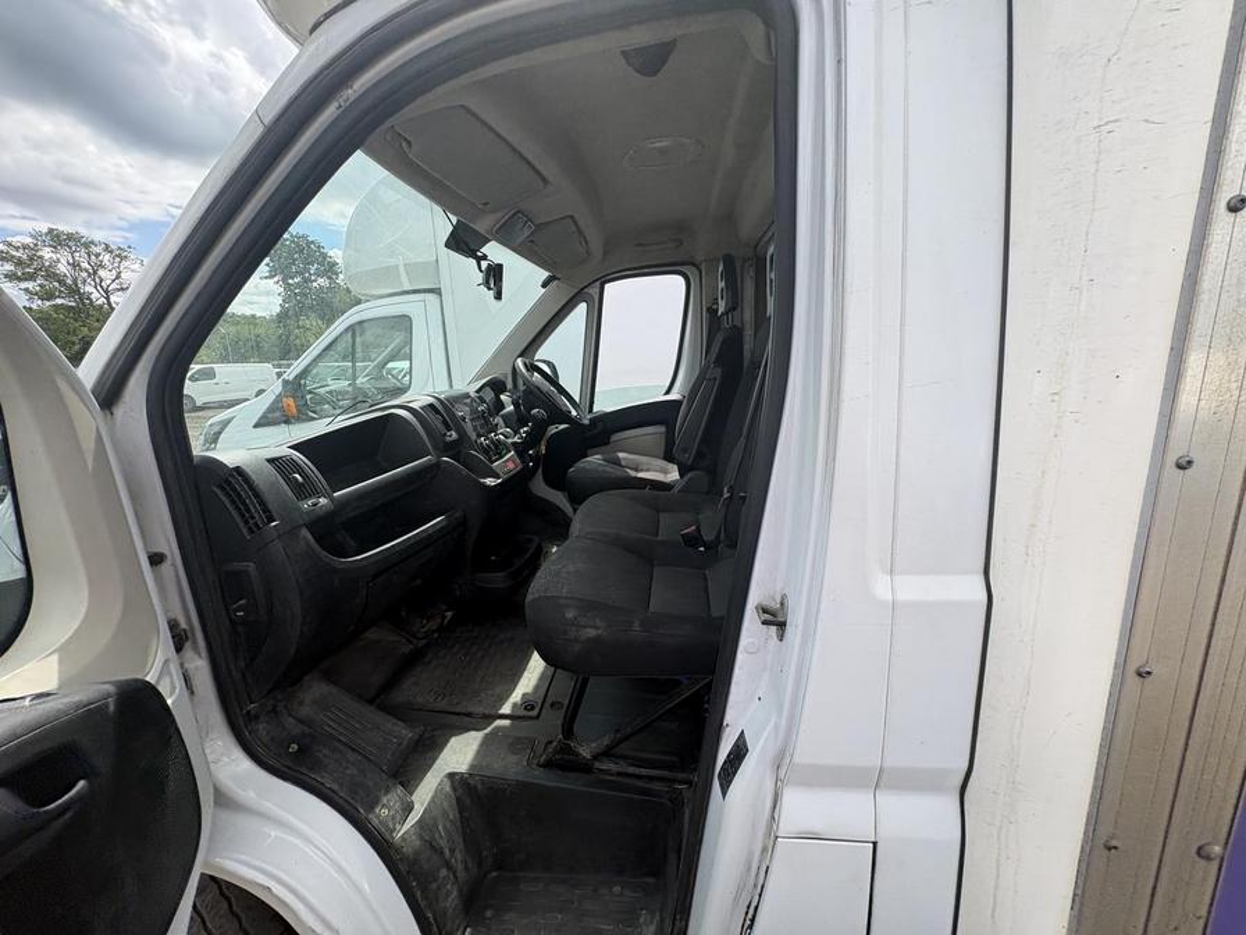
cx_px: 623
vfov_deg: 85.7
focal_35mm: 14
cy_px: 468
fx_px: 504
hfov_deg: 102.1
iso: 40
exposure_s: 1/669
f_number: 2.2
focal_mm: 2.22
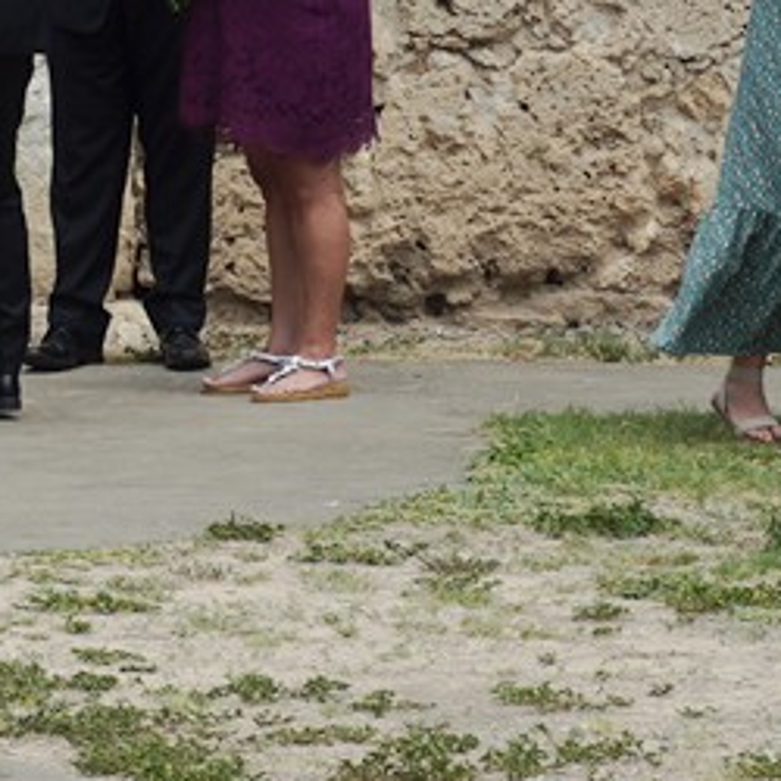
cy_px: -1040
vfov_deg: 4.2
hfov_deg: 4.2
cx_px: -1003
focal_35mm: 408
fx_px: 10415
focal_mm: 60
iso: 100
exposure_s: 1/100
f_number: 11
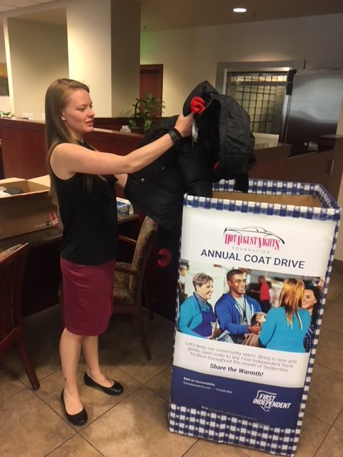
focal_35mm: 29
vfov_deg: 61.7
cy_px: 228
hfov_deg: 48.2
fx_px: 383
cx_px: 172
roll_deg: -2.4
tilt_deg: -22.4
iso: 125
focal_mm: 4.15
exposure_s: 1/30
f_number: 2.2
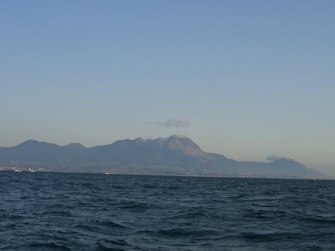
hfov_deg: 38.0
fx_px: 484
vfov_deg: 29.1
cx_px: 206
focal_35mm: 50
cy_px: 120
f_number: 8
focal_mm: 7.9
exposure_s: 1/160
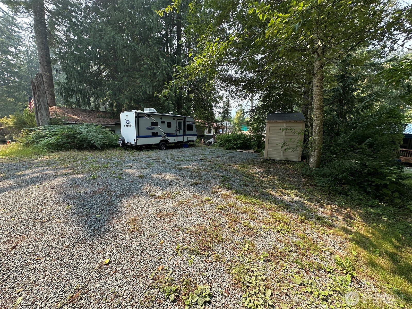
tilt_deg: -9.4
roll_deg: -2.0
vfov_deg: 85.7
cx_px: 206
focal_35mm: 14
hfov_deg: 102.1
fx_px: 167
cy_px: 154
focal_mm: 2.22
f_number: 2.2
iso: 40
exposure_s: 1/287
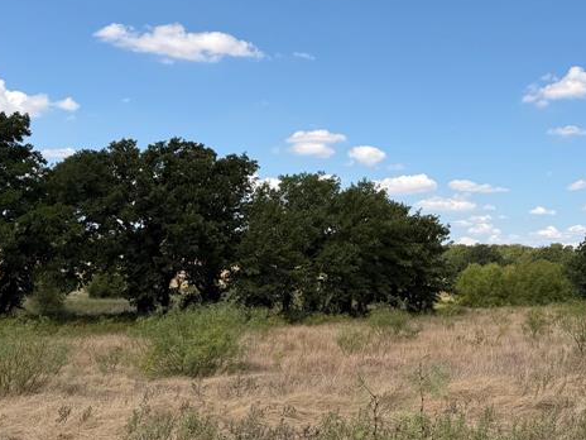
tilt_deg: +5.9
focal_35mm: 53
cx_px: 410
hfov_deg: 35.7
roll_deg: -2.0
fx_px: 897
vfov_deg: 27.5
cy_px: 183
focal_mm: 6.76
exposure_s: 1/4975
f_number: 1.78
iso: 80
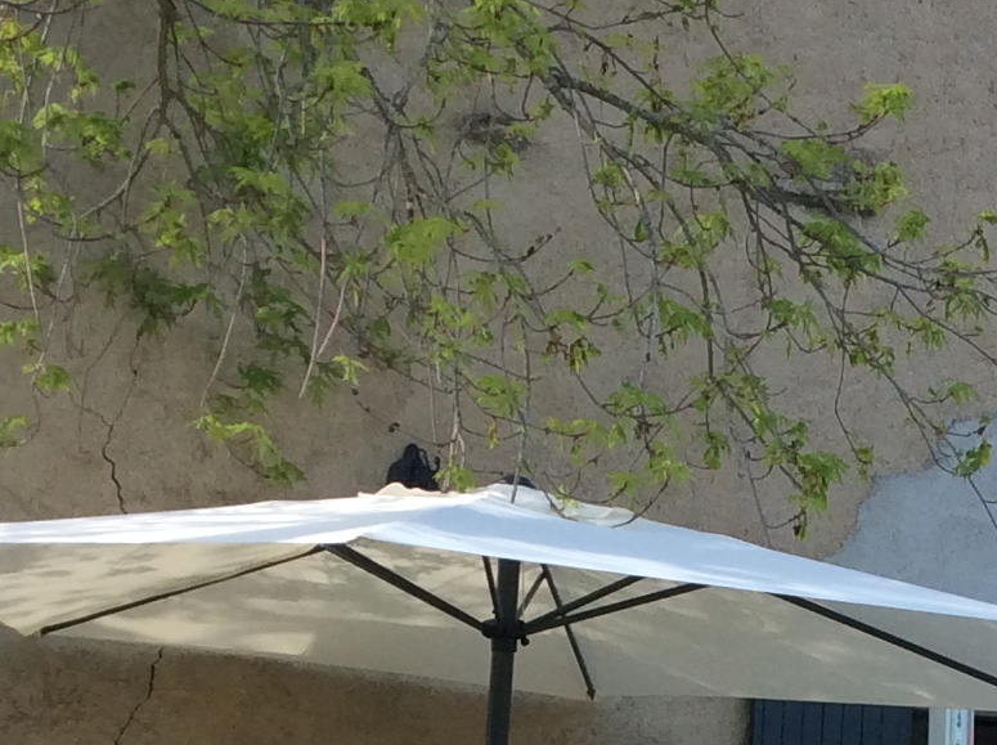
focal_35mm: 107
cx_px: 731
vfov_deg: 13.1
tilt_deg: -1.4
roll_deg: +0.4
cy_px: 1107
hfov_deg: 18.3
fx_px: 3077
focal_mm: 3.3
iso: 32
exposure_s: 1/539
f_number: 2.4
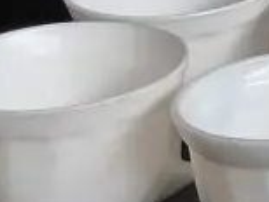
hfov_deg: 9.0
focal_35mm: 179
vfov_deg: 8.3
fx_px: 1393
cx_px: 795
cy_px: 17
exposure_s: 1/100
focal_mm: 2.87
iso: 50
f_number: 2
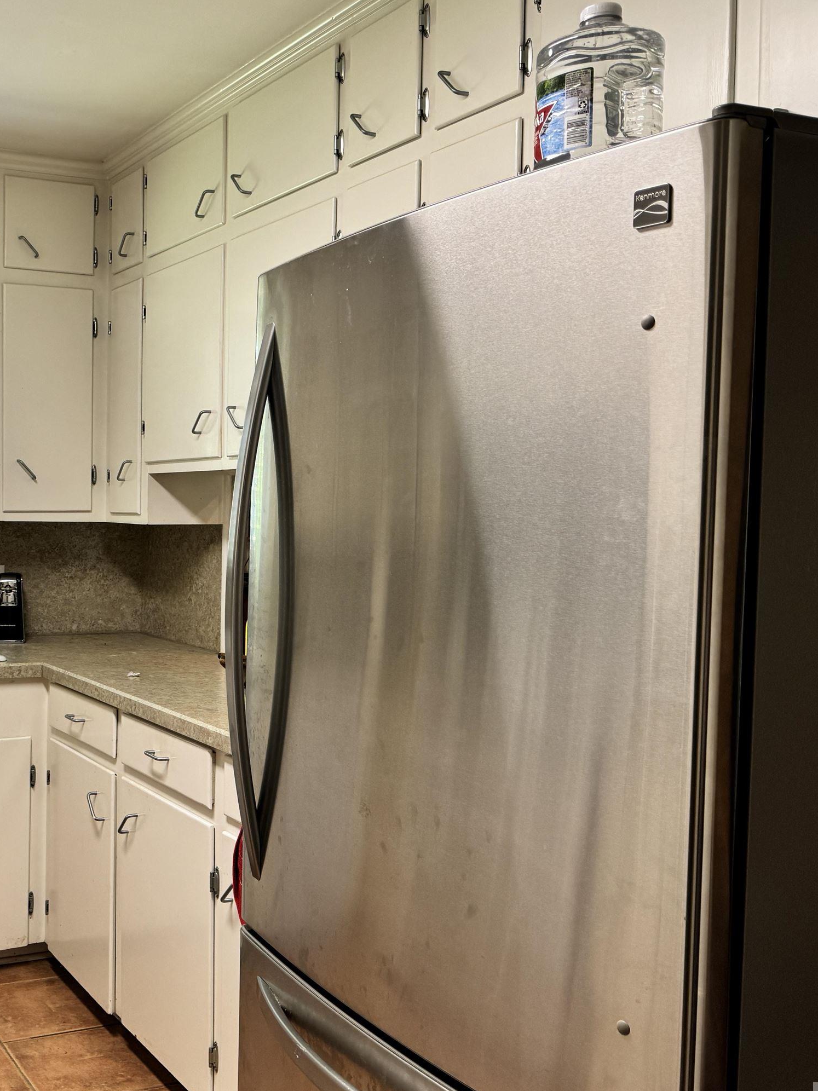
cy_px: 542
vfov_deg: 50.1
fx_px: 1166
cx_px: 73
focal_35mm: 37
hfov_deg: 36.2
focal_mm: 6.76
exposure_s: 1/120
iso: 160
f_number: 1.78
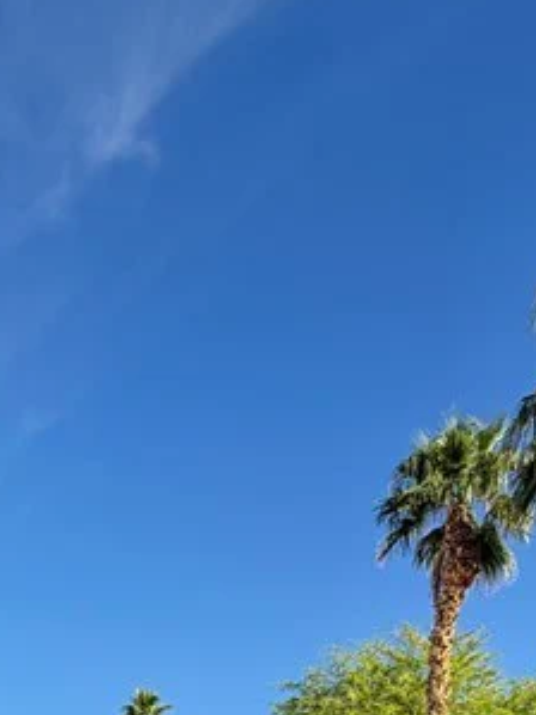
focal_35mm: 48
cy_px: 1059
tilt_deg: -4.0
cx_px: 103
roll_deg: +0.3
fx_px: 992
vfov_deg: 27.7
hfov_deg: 29.5
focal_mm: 2.22
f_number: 2.2
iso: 40
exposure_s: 1/241
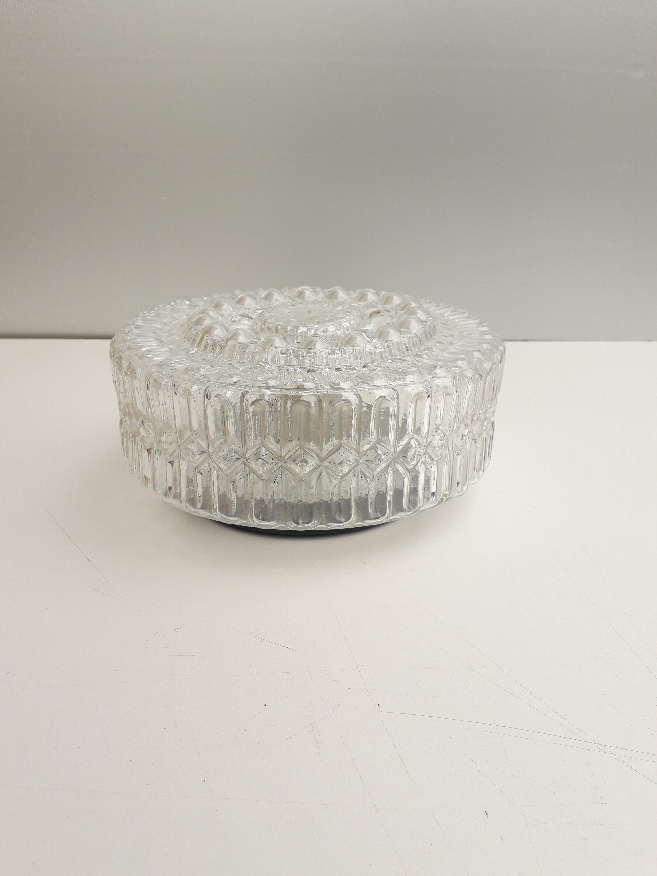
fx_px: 683
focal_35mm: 27
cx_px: 328
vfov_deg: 65.3
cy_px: 438
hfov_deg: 51.4
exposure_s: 1/306
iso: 40
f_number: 1.9
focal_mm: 3.6
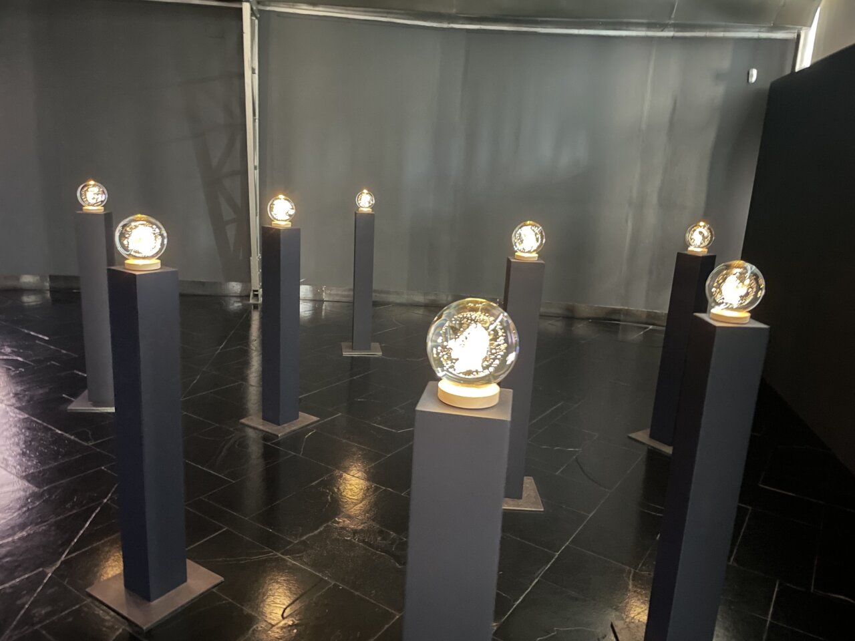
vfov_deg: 53.1
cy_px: 320
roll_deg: -3.8
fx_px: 642
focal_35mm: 26
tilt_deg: -12.8
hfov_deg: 67.3
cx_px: 428
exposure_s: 1/4
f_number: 1.6
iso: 500
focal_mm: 4.2
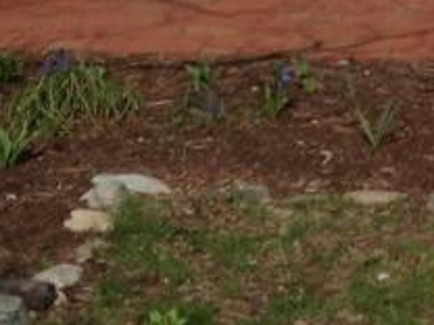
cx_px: 641
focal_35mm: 172
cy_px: -206
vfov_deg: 8.4
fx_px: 2156
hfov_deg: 11.1
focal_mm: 4.28
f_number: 2.4
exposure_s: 1/5051
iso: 50
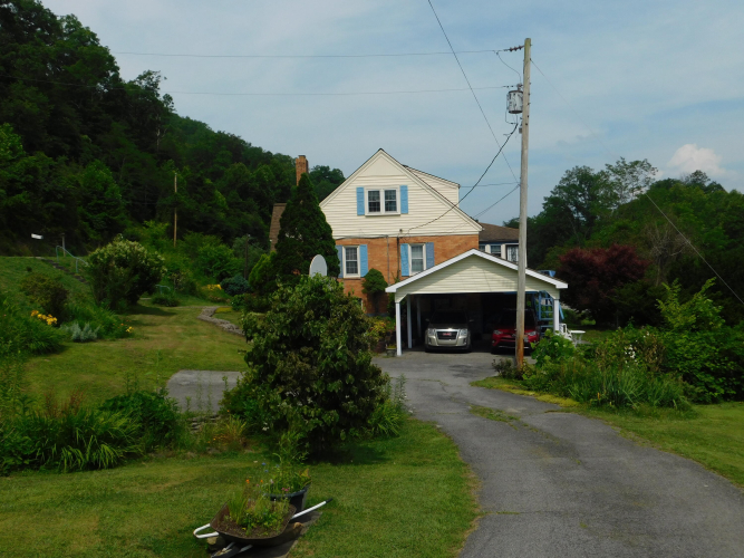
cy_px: 279
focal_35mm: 36
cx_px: 372
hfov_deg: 51.4
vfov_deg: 39.6
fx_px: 774
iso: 125
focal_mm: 6.3
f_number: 7
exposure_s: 1/640
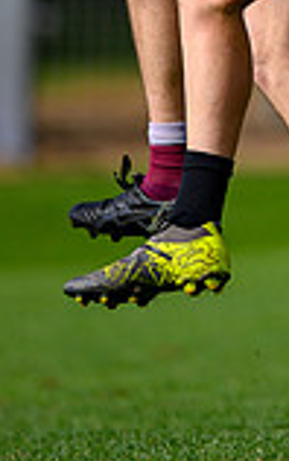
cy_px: -173
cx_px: 554
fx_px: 27573
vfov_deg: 1.0
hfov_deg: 0.6
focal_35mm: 2192
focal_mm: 500
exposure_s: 1/1600
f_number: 4
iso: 100
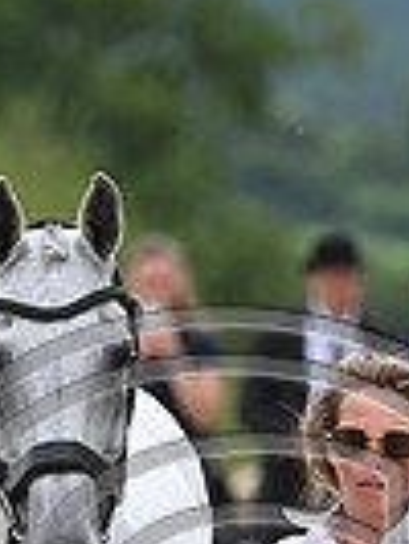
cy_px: 669
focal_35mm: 1257
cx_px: 180
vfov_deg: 1.6
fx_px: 19771
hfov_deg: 1.2
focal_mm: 300
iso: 560
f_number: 5.6
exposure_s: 1/1600
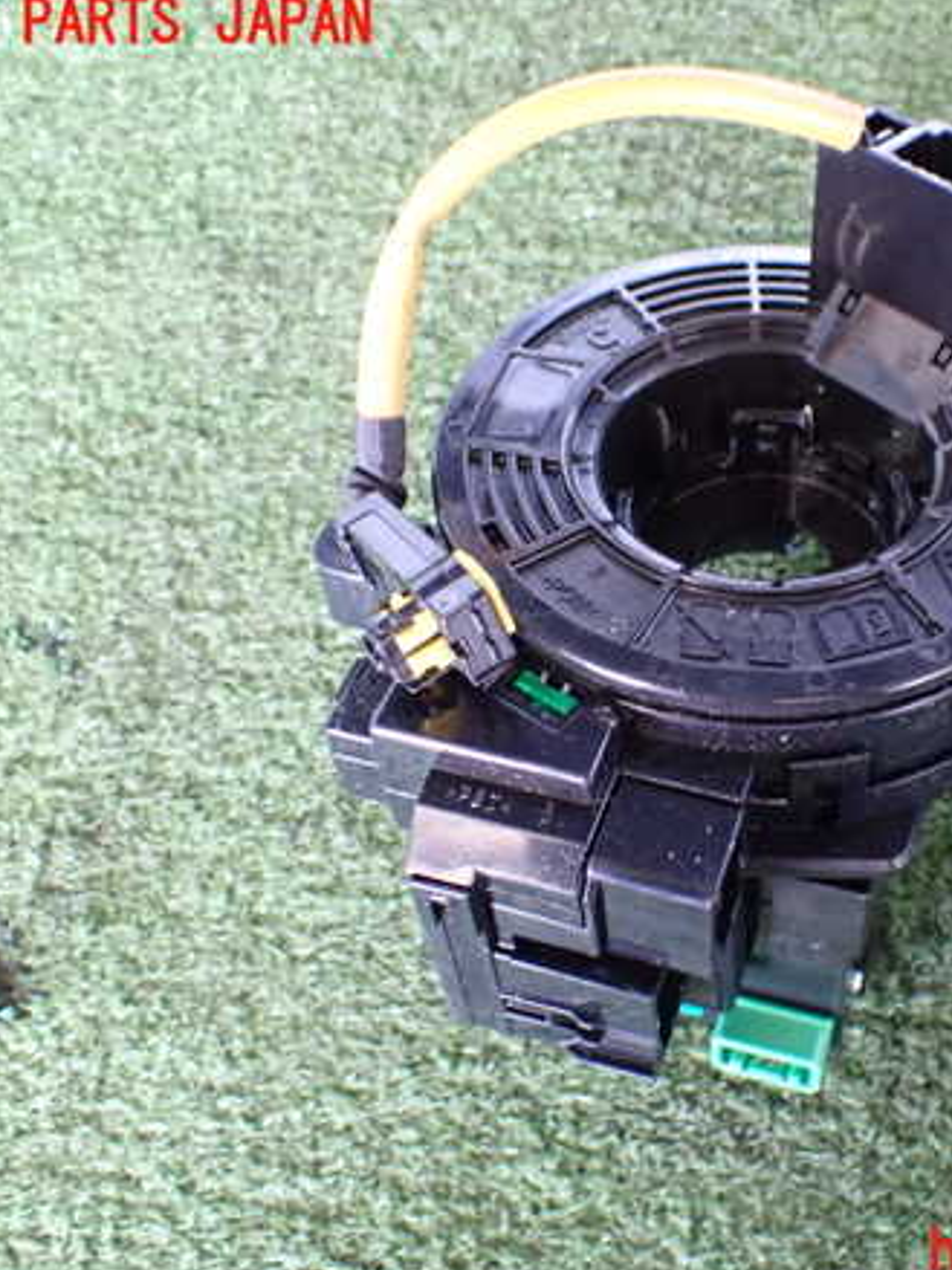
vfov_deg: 45.8
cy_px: 639
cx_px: 715
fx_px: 1504
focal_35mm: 41
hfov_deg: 34.4
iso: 800
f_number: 2.3
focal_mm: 5.4
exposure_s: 1/50
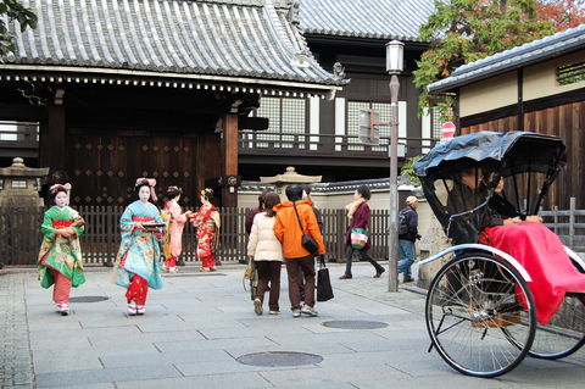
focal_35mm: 51
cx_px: 292
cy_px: 194
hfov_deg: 38.9
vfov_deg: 26.4
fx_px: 828
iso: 360
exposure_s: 1/125
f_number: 5.6
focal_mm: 34
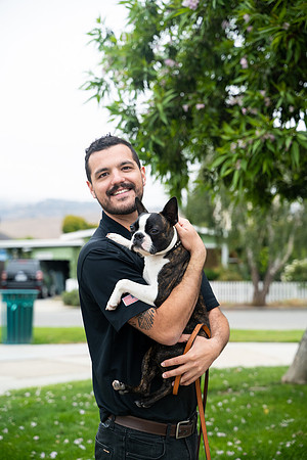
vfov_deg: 28.1
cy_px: 230
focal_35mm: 72
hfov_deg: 18.9
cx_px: 154
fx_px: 921
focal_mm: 72
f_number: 4
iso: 640
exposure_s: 1/500
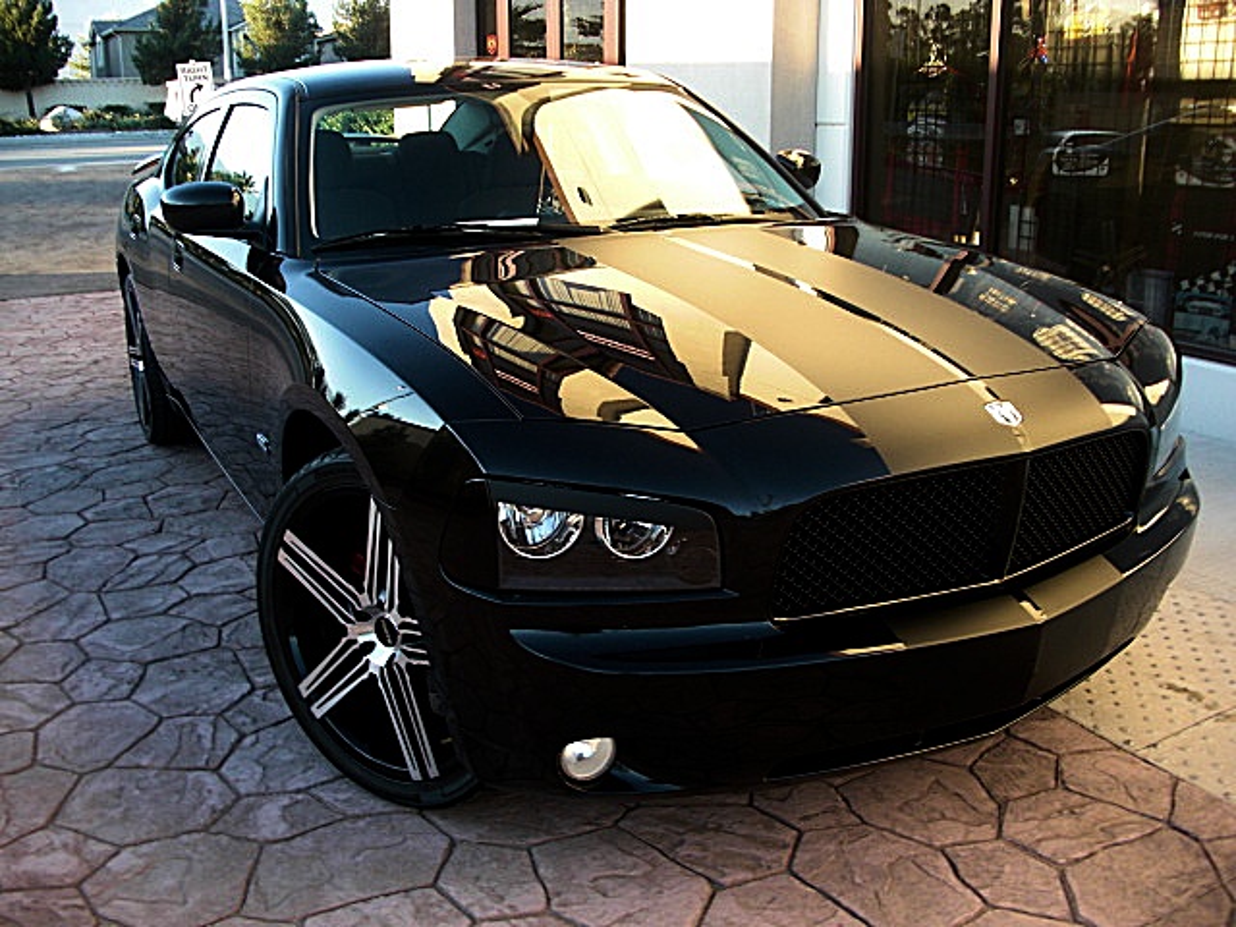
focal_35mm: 36
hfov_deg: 51.4
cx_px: 618
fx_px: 1285
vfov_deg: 39.7
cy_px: 464
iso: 100
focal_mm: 6.3
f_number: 2.8
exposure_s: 1/125
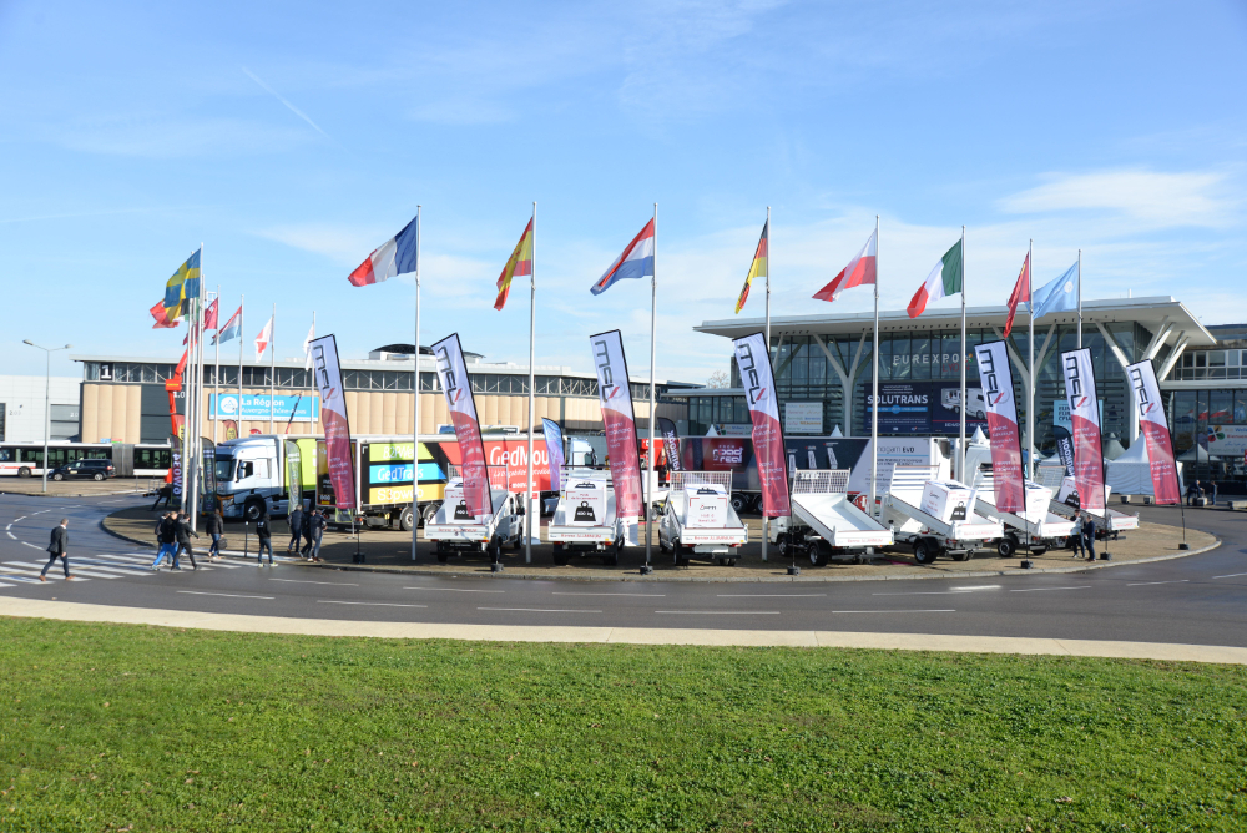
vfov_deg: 43.7
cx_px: 624
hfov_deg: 61.9
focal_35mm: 30
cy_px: 416
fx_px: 1040
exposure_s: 1/250
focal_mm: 30
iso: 100
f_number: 6.3
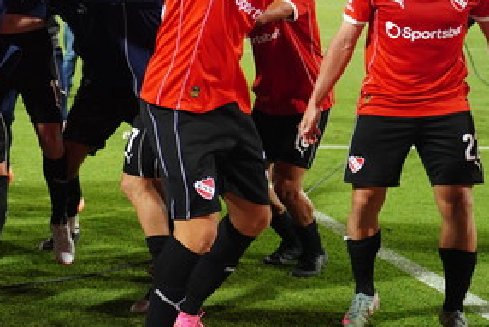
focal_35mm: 83
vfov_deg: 16.4
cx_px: -104
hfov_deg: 22.5
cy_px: 87
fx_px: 1128
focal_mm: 33
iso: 1600
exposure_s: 1/640
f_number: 2.8
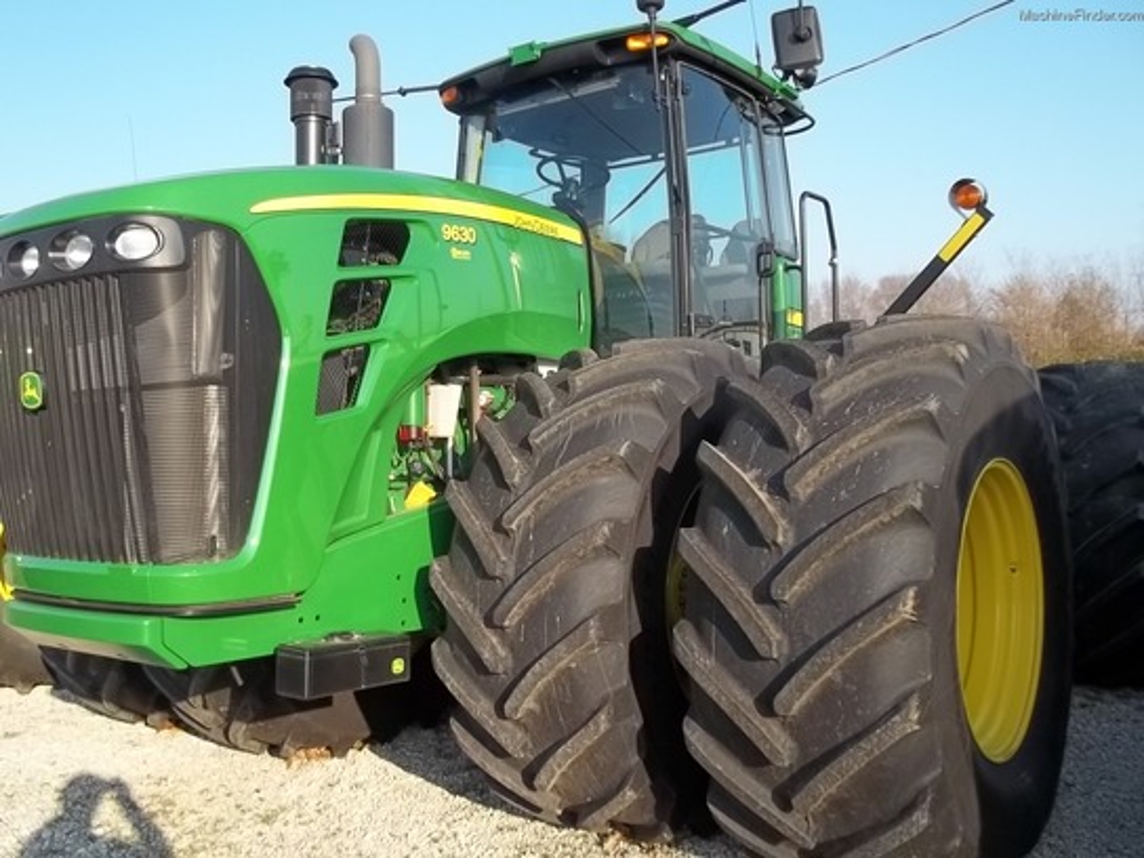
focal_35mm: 33
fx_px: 1091
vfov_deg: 42.9
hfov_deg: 55.4
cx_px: 572
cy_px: 429
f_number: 3.3
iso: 64
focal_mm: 5.9
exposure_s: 1/320
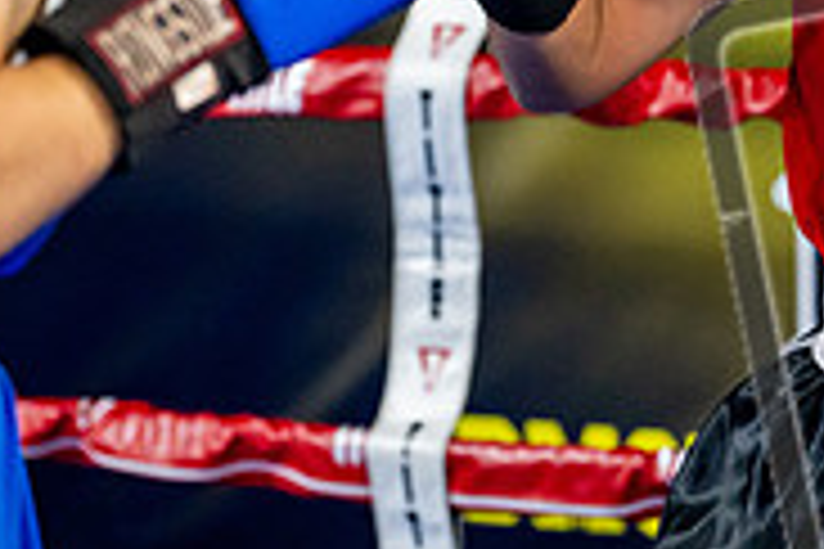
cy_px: 79
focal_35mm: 307
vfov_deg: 4.5
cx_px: 698
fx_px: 7026
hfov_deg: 6.7
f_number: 2
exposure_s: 1/1000
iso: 4000
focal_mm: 97
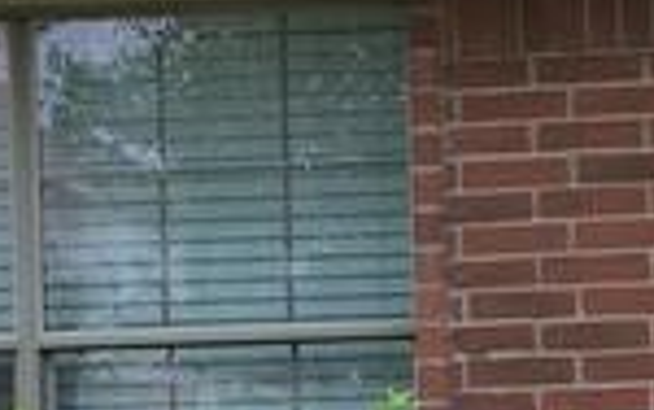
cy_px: 449
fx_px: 3746
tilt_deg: +2.7
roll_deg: +0.3
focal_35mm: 210
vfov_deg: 6.2
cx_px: 881
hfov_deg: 9.8
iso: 32
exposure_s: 1/706
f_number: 2.2
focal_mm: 4.15
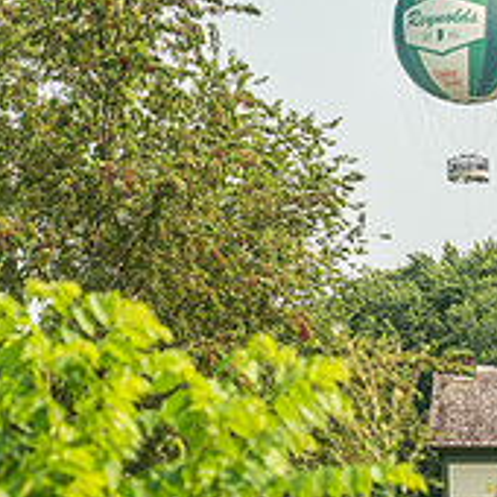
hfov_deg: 8.6
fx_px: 3297
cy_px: 174
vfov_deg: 8.6
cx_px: 213
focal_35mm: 203
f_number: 5
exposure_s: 1/1250
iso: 160
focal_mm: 70
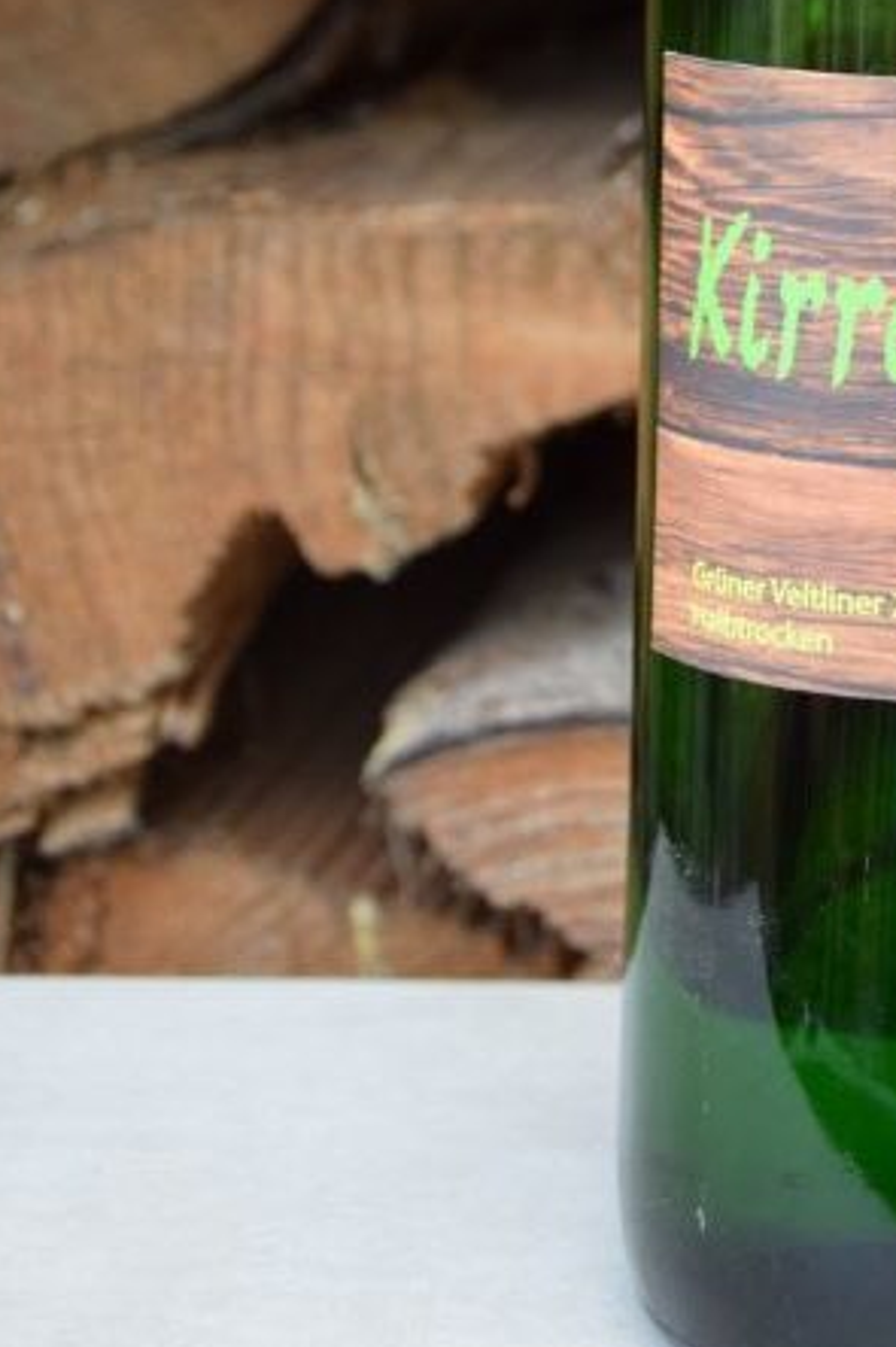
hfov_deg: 11.5
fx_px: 4408
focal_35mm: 118
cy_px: 79
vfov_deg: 17.1
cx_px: 958
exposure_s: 1/60
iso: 450
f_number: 4.2
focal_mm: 34
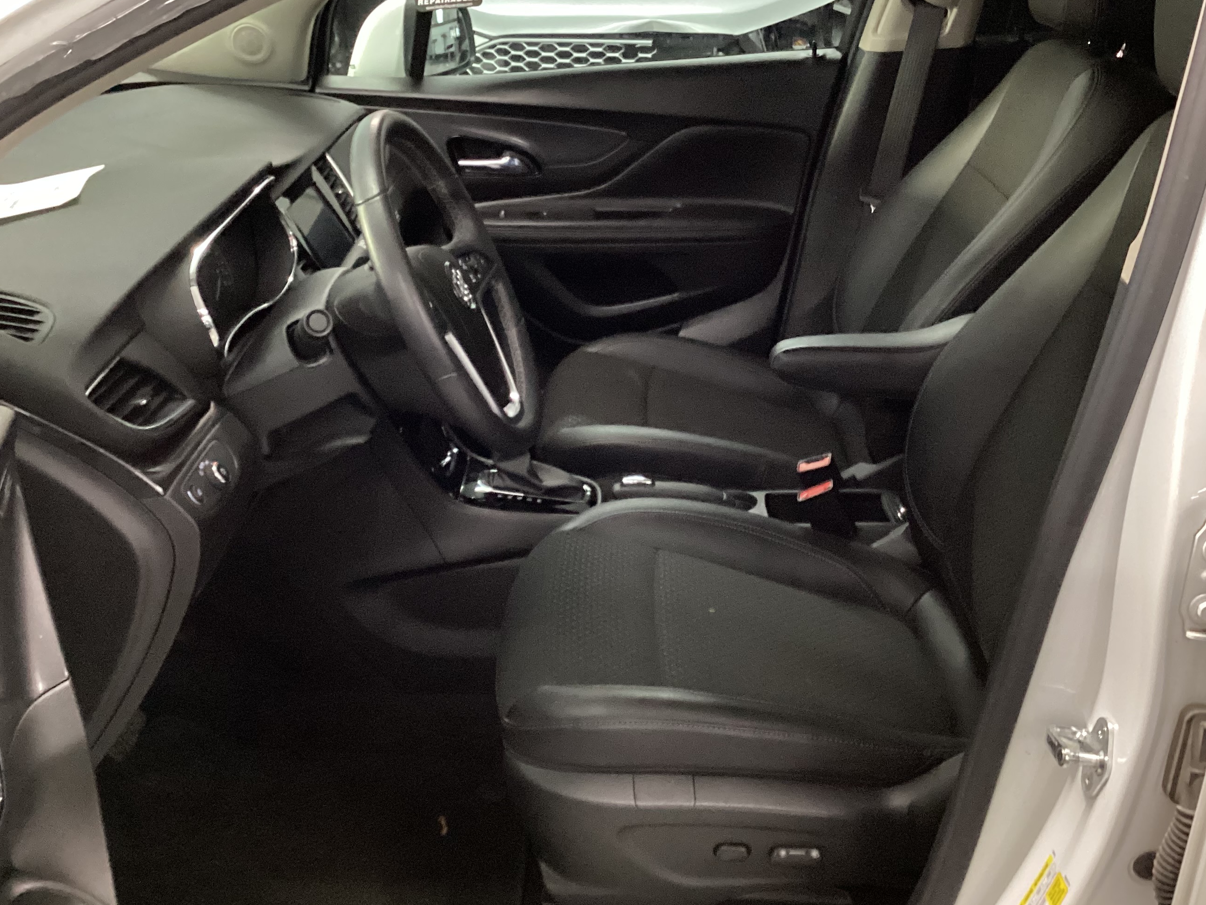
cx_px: 570
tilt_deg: -25.9
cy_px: 400
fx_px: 1359
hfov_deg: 47.8
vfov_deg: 36.8
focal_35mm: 39
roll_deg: -1.2
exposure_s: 1/40
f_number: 2.4
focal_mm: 3.3
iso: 250
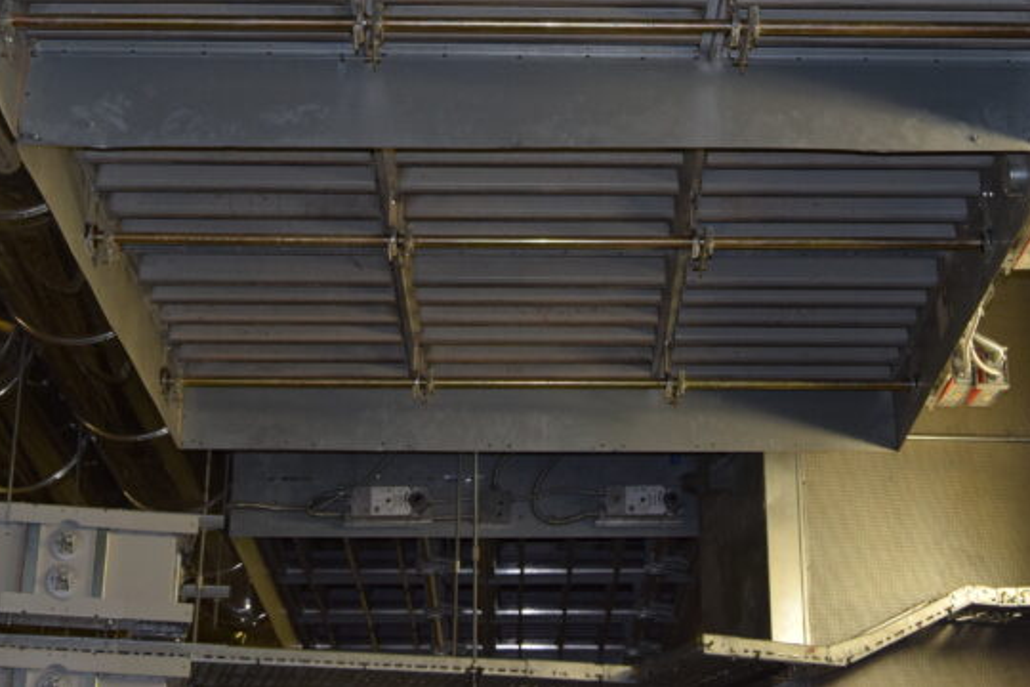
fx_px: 2117
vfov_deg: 18.1
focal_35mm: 74
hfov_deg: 27.3
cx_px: 549
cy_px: 37
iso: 720
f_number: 5.6
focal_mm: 26
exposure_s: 1/125
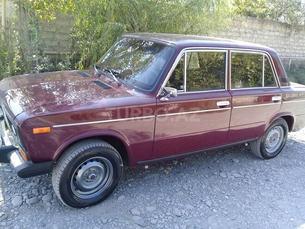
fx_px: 273
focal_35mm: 31
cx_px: 152
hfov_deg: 58.4
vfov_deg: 45.4
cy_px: 114
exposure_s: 1/185
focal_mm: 3.3
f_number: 2.2
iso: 50
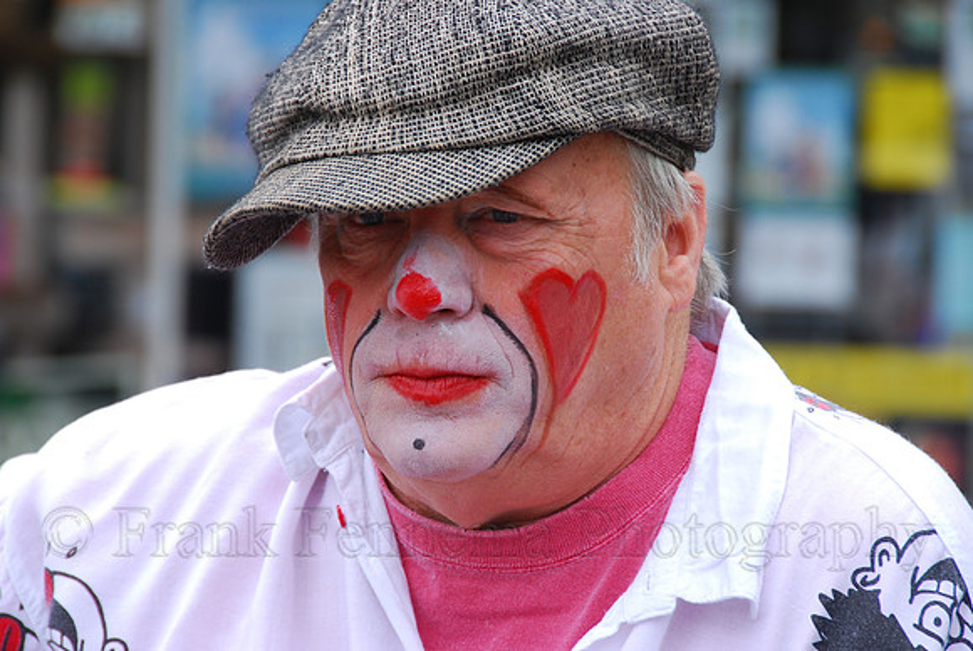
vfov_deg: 4.6
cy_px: 326
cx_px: 486
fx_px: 8116
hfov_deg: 6.9
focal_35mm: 300
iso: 250
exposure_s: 1/180
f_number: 8
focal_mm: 200
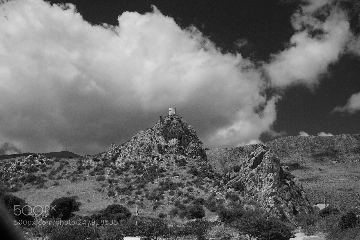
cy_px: 120
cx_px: 180
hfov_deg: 48.5
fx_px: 400
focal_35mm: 40
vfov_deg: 33.4
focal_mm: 26.5
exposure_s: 1/1500
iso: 400
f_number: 8
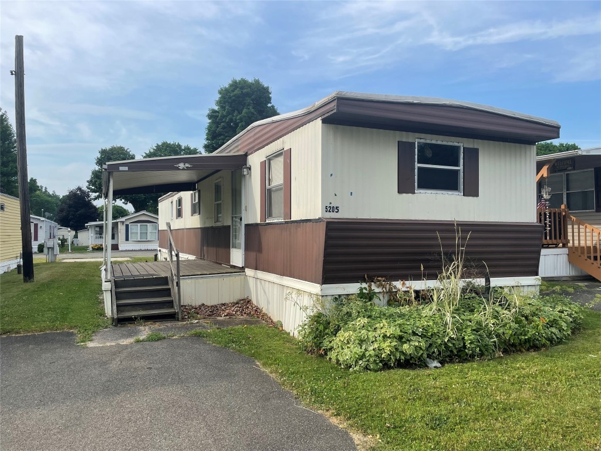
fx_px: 451
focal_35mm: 26
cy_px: 226
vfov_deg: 53.1
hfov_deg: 67.3
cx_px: 300
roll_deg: +0.2
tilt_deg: +1.1
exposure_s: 1/2053
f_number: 1.6
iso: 32
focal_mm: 4.2
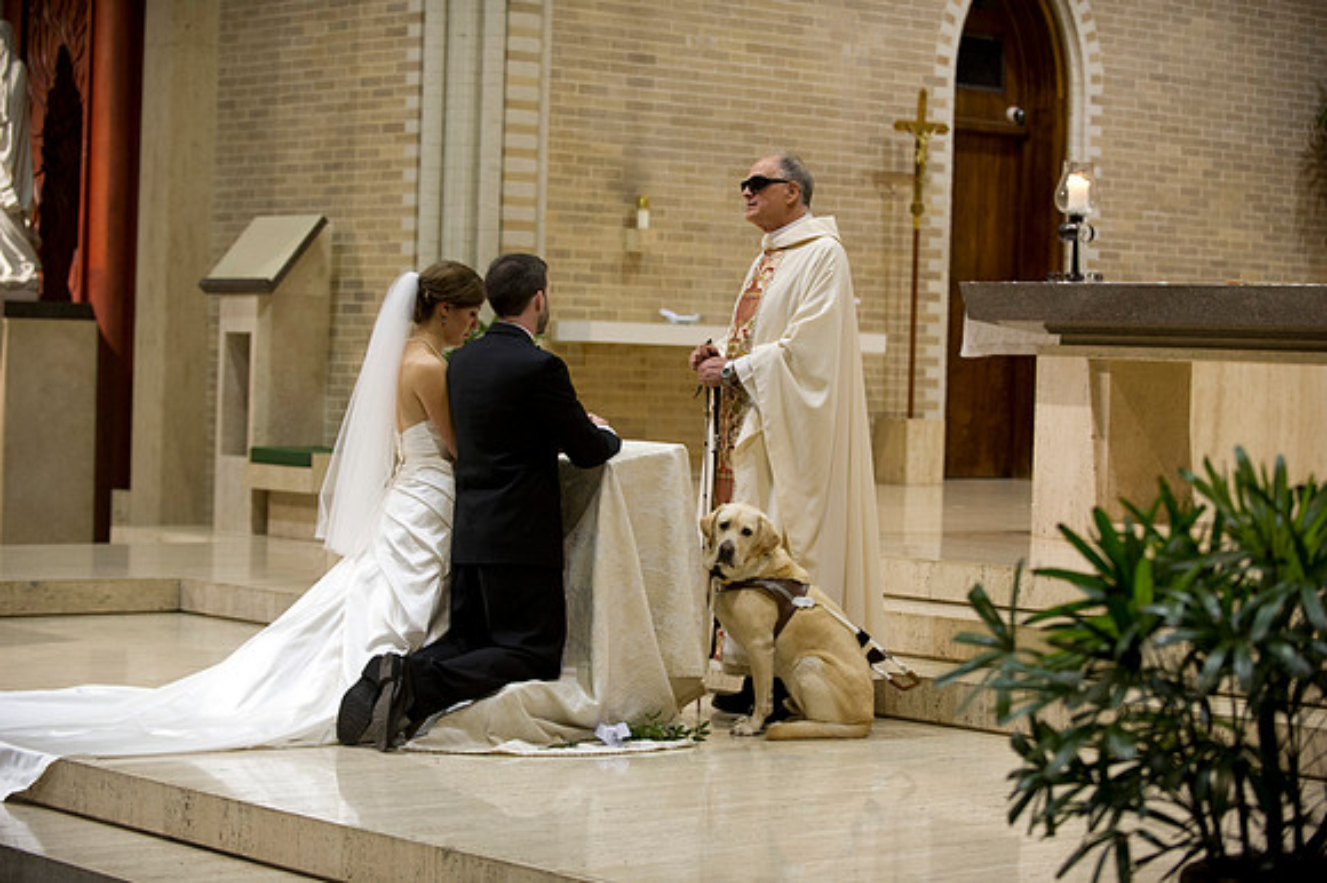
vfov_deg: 16.6
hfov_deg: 24.8
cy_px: 442
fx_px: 3021
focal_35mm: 82
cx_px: 664
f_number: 2.8
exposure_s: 1/60
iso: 1250
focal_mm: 82
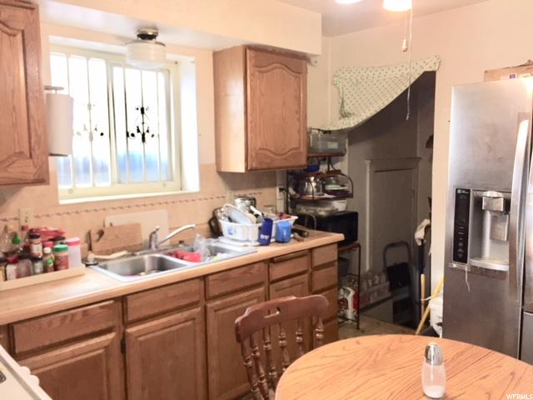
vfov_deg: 48.2
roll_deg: +0.1
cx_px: 266
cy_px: 200
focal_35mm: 29
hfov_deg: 61.7
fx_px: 447
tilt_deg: -7.0
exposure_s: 1/30
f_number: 2.2
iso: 50
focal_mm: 4.15
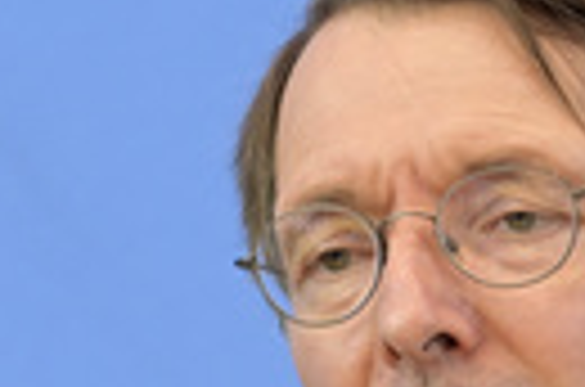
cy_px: 346
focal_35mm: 390
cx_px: 421
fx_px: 6322
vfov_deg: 3.5
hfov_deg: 5.3
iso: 4000
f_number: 5.6
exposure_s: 1/500
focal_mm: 112
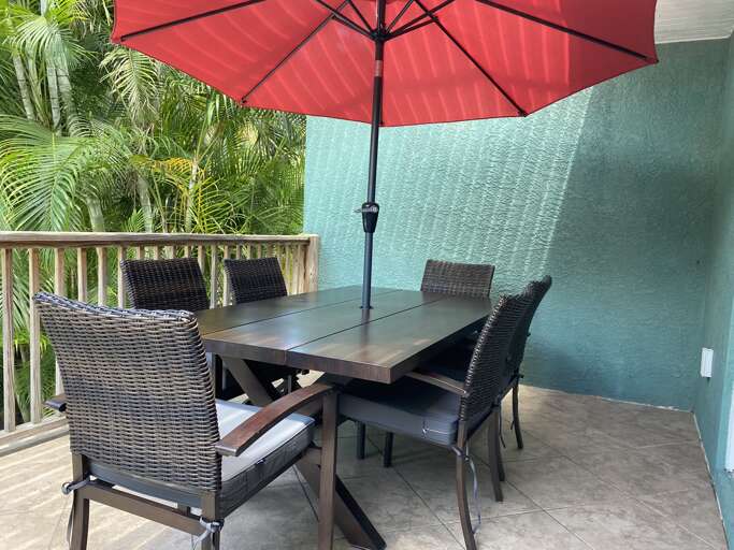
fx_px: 551
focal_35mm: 26
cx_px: 367
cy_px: 275
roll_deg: -3.9
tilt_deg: -6.1
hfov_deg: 67.3
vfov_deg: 53.0
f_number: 1.8
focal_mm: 4.25
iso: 100
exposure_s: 1/121
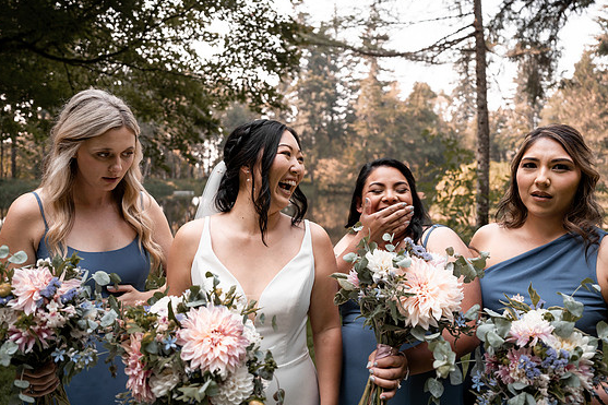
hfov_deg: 71.5
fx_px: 422
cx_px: 293
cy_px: 205
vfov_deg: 51.3
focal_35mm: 25
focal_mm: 24
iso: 250
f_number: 2.8
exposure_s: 1/640
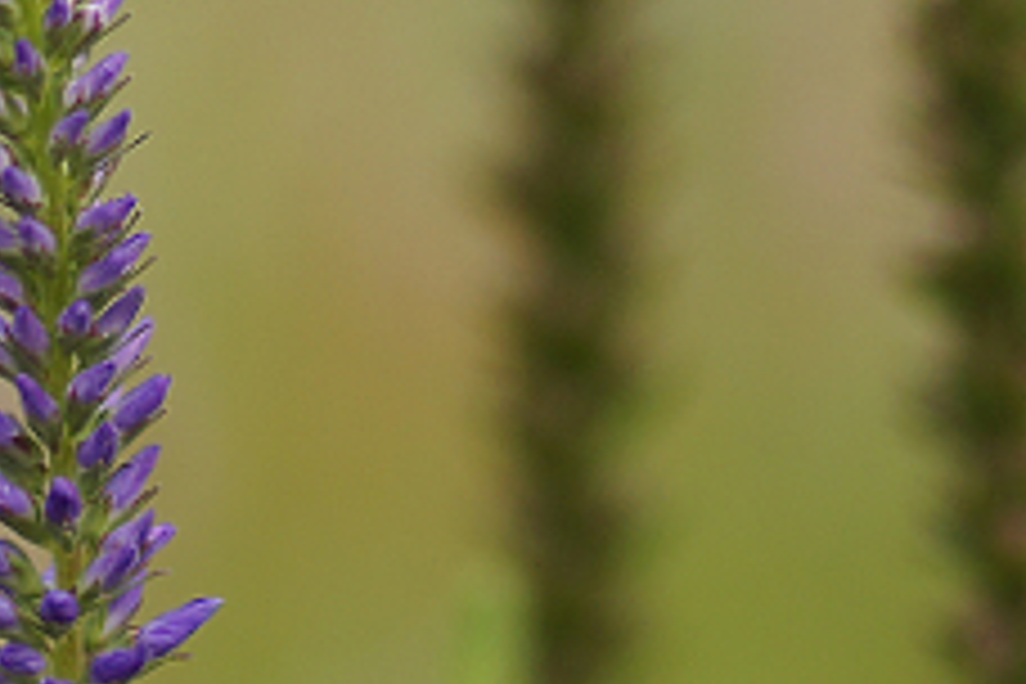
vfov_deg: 1.7
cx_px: 4
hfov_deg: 2.6
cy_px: 1026
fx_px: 22542
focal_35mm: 791
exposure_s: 1/160
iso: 100
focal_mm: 100
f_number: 2.8
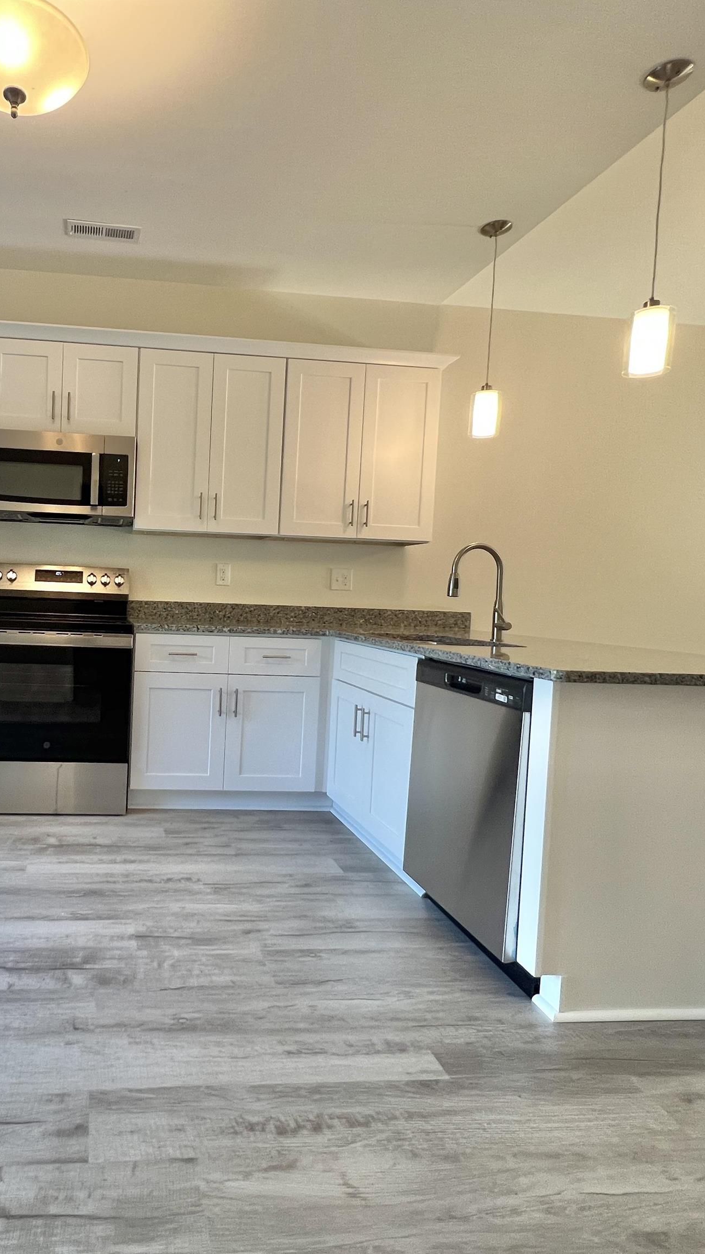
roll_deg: -1.6
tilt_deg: -3.3
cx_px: 164
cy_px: 628
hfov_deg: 55.1
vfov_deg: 89.6
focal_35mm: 19
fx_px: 631
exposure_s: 1/120
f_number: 1.8
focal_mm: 1.57
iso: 160
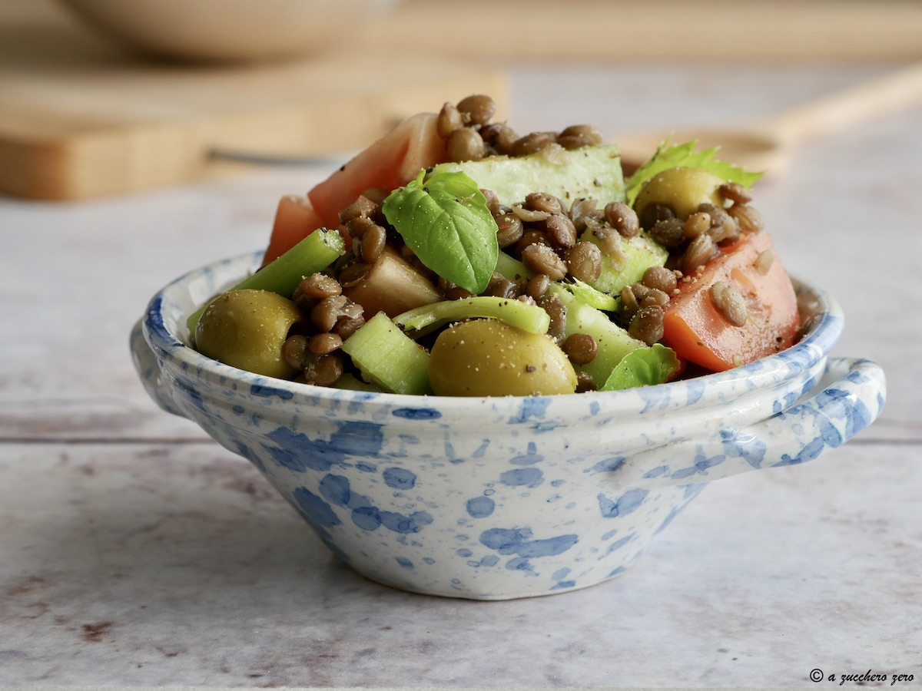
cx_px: 461
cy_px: 346
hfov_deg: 22.8
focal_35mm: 86
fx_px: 2291
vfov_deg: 17.2
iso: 200
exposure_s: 1/20
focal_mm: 43
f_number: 5.6
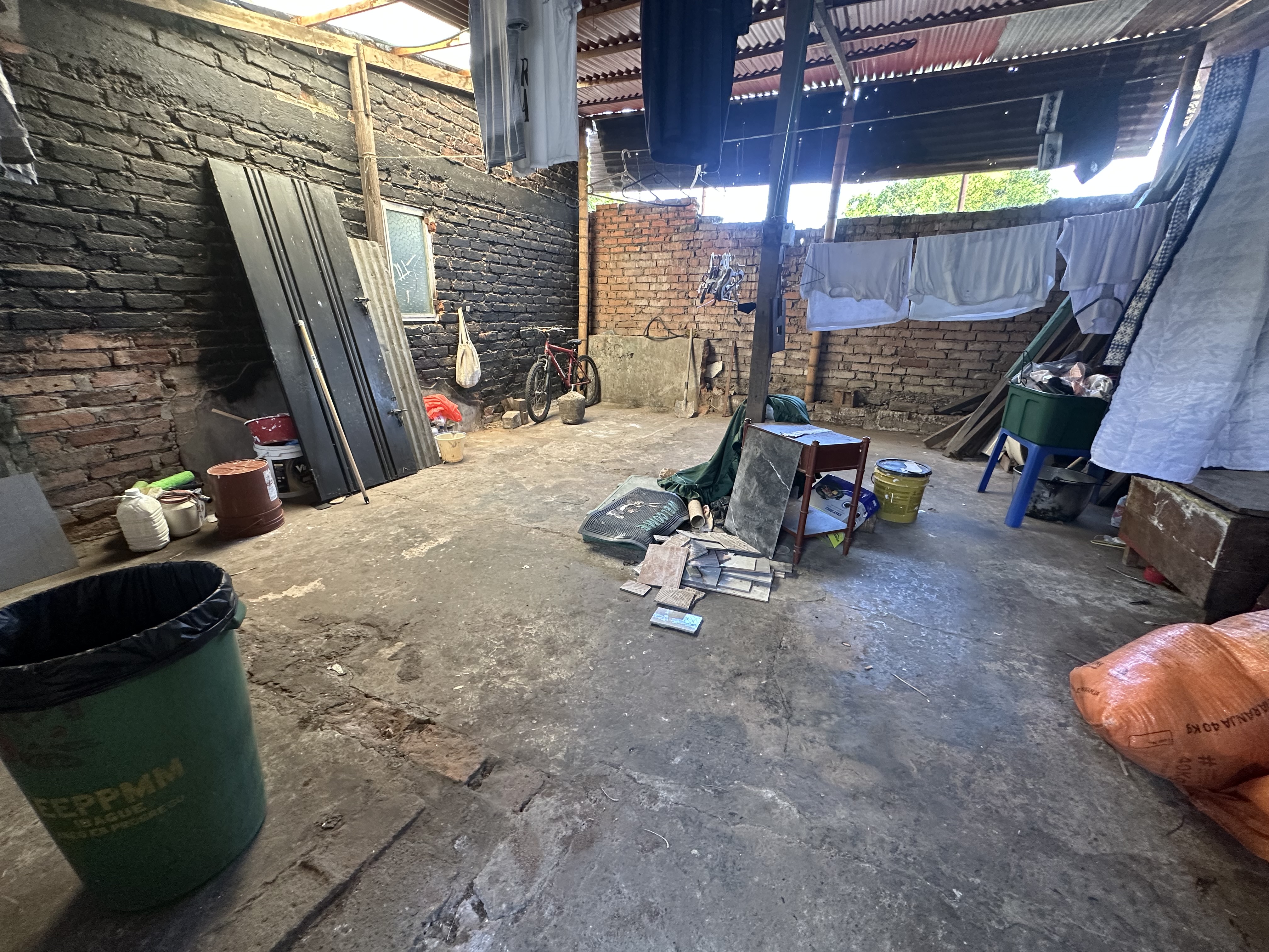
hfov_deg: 102.1
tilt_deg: -17.2
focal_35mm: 14
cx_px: 634
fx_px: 513
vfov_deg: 85.7
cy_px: 476
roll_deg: -1.4
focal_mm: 2.22
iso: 320
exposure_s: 1/96
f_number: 2.2
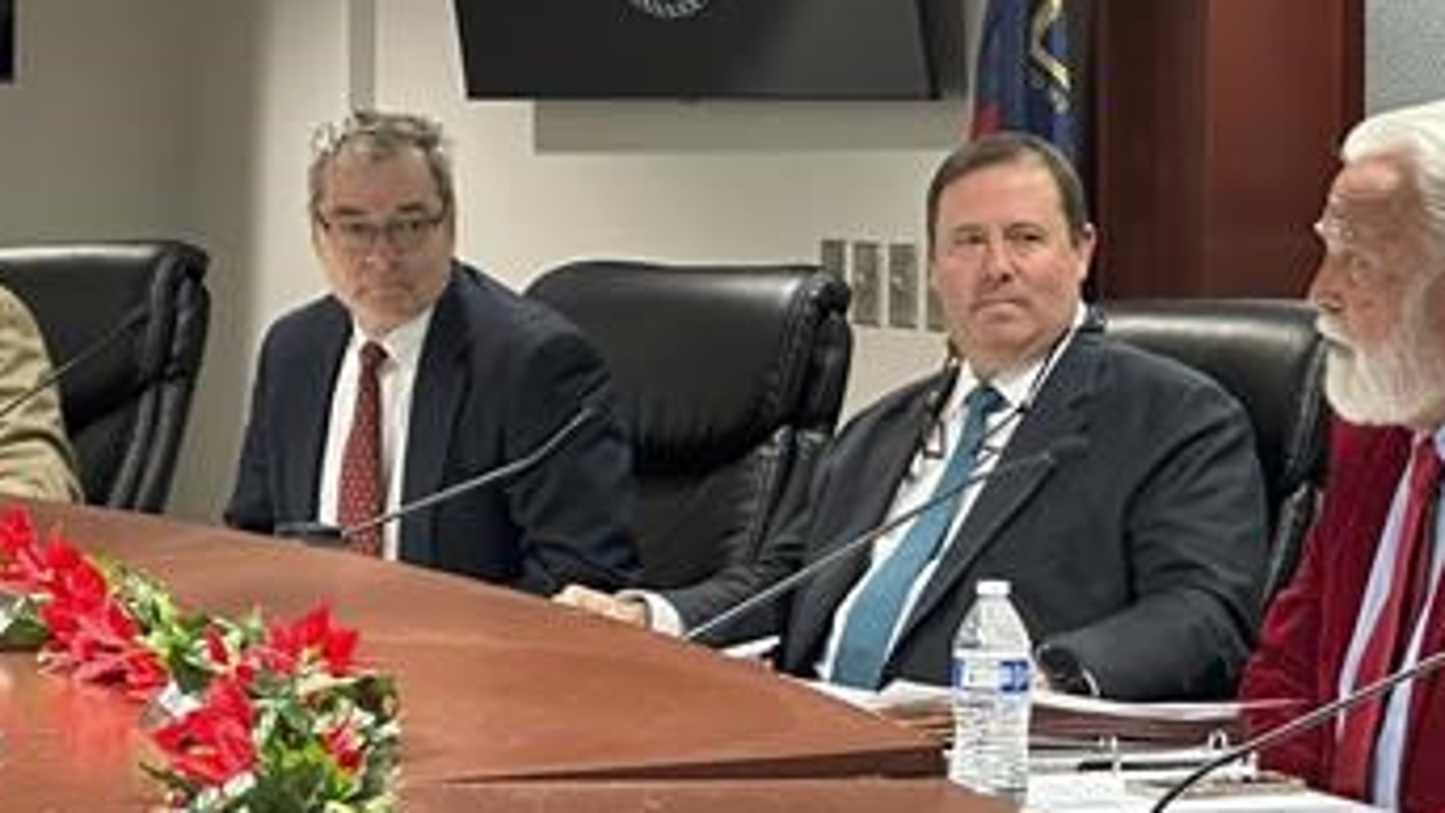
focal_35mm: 159
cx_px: 935
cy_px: 206
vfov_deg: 7.6
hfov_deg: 13.5
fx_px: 6093
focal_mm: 9
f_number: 2.8
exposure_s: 1/41
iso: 500
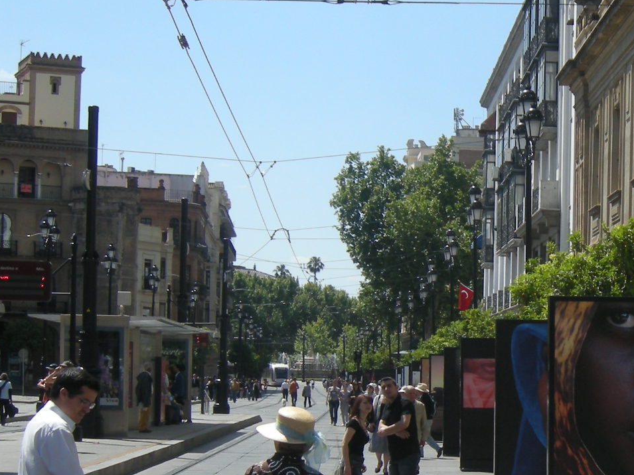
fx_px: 1740
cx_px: 758
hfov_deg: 19.5
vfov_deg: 15.5
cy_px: 377
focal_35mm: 95
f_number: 6.8
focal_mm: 7.5
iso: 64
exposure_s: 1/761
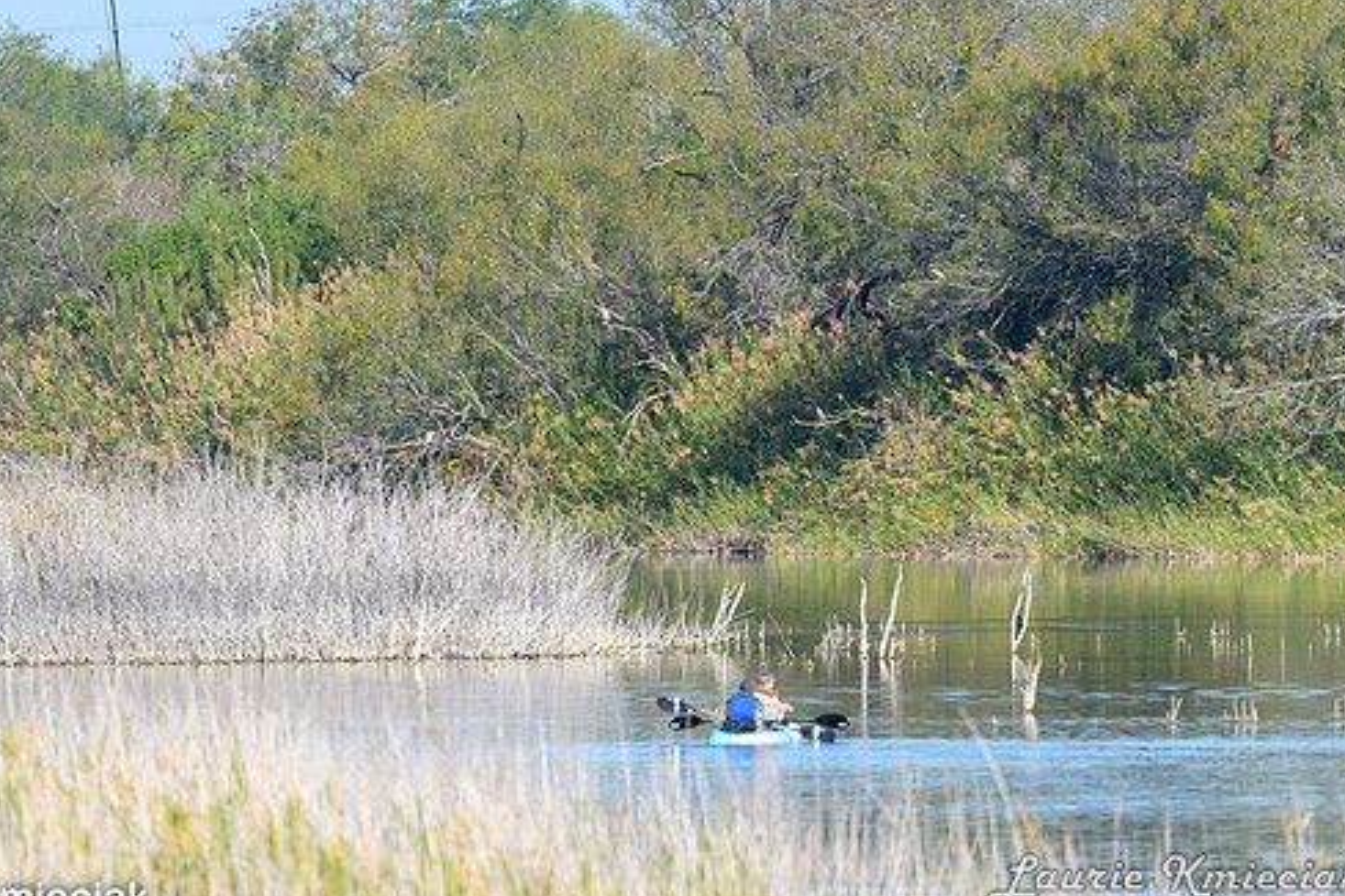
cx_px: 594
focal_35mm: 889
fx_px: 33211
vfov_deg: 1.5
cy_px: 389
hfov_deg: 2.3
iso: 450
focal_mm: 500
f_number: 5.6
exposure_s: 1/2500
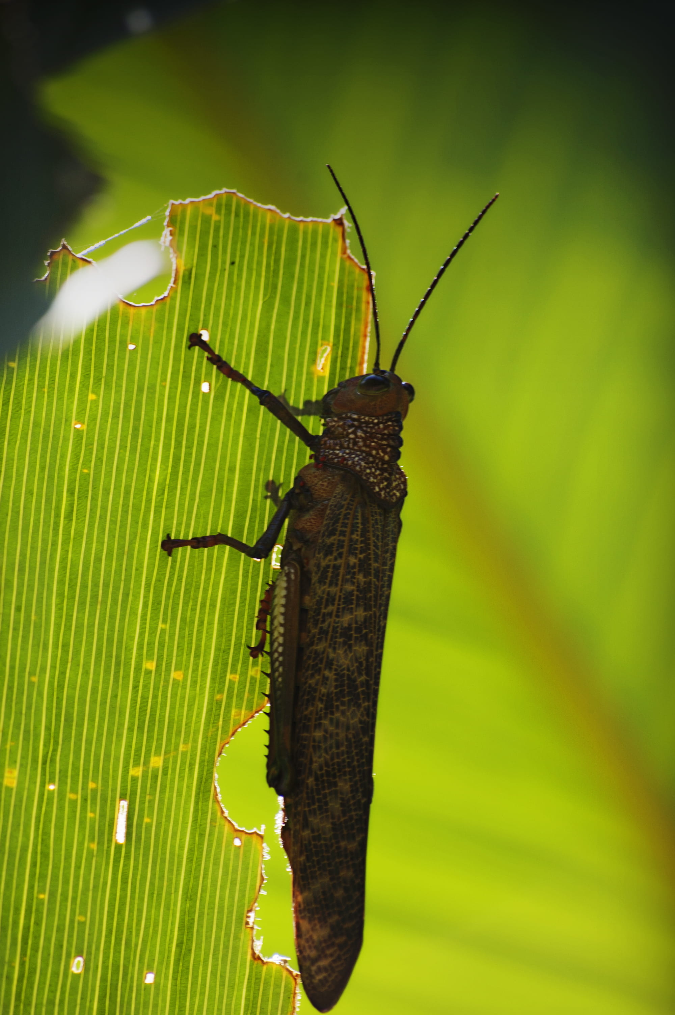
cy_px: 508
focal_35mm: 300
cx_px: 338
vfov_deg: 6.9
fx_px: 8452
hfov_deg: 4.6
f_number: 8
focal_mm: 200
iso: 200
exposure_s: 1/160
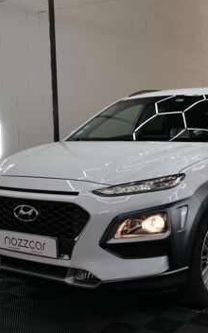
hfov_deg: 24.8
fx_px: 472
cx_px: 131
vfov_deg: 38.9
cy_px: 167
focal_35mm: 52
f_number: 7.1
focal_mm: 18
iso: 640
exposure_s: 1/60
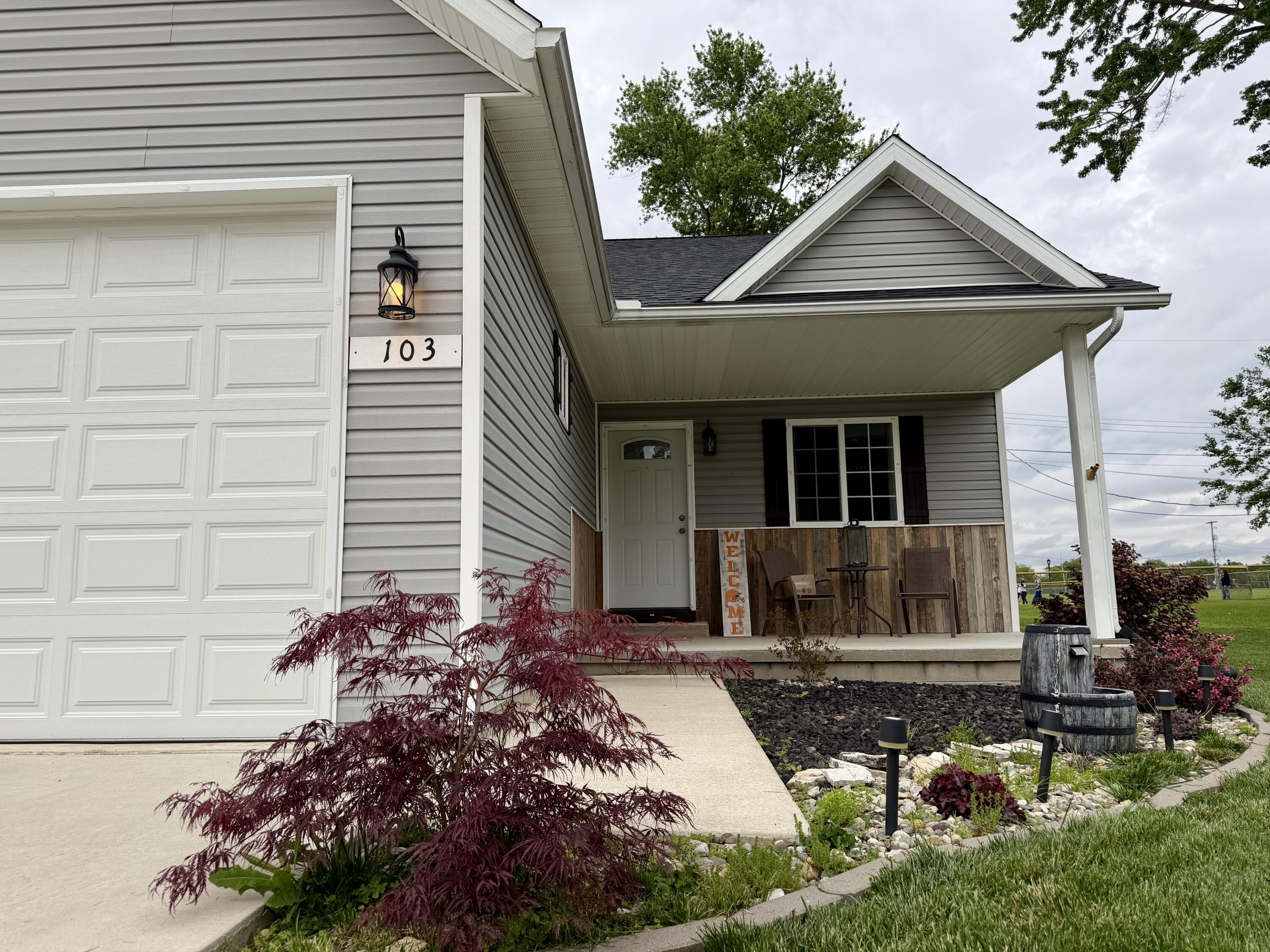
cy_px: 476
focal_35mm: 24
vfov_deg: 56.8
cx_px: 635
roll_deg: +0.9
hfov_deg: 71.6
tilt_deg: +7.4
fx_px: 881
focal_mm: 6.76
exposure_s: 1/920
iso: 80
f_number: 1.78
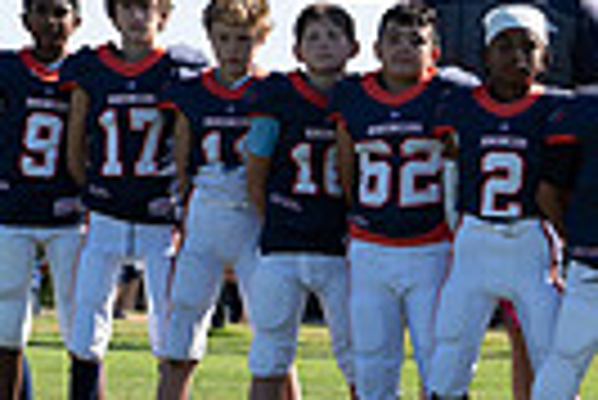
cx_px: 643
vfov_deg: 6.3
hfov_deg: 9.3
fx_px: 3625
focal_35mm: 218
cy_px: 389
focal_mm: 50
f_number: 3.5
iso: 100
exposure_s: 1/800
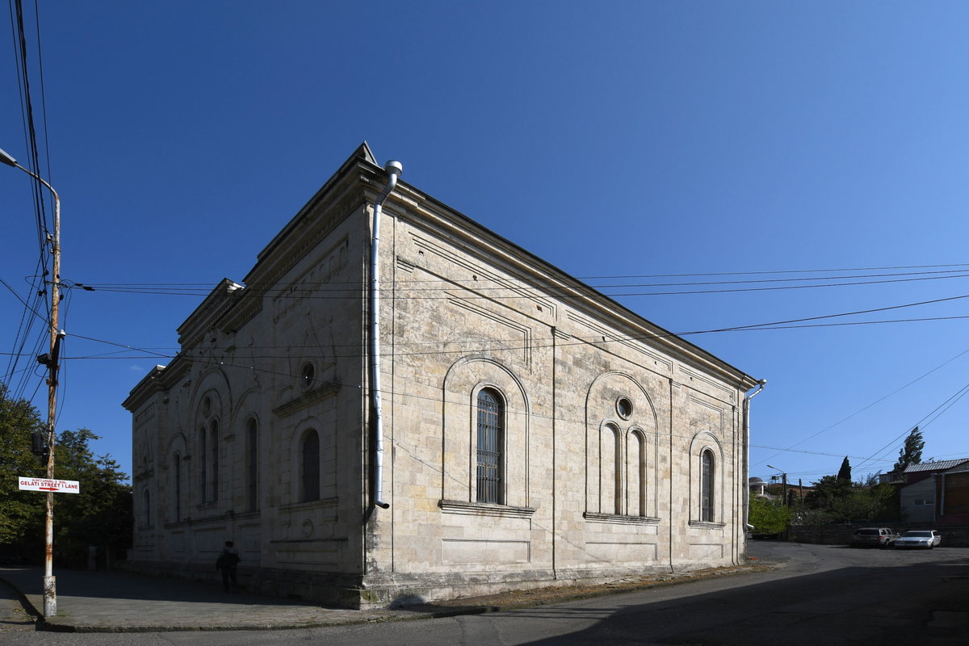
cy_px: 323
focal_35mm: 15
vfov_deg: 77.3
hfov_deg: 100.4
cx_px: 484
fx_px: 404
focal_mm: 10
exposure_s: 1/640
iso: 100
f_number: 8
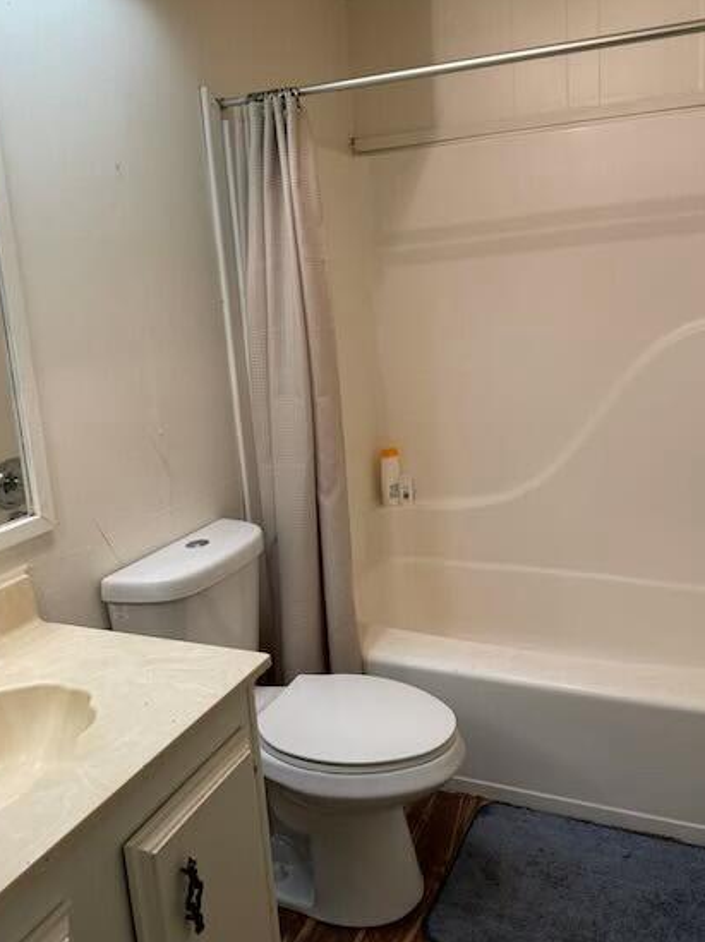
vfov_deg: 63.3
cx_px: 389
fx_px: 761
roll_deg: +4.4
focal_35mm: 28
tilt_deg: -9.5
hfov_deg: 49.6
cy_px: 422
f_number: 1.78
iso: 125
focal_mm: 6.76
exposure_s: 1/60
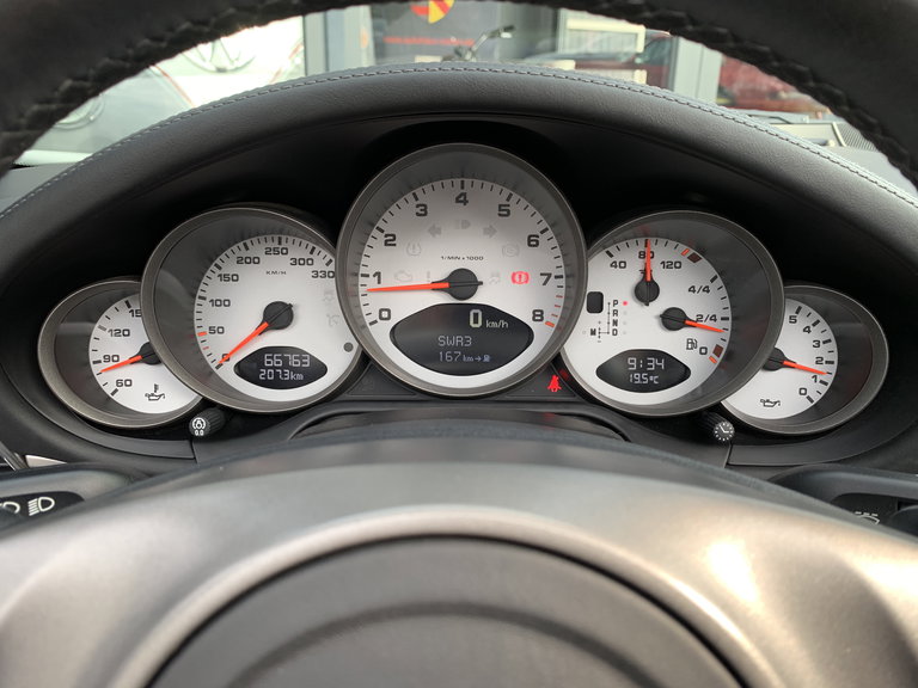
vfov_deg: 53.1
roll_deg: -2.7
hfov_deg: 67.3
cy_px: 344
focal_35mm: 26
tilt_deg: -19.8
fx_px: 690
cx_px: 459
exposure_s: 1/121
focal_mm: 4.25
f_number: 1.8
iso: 32
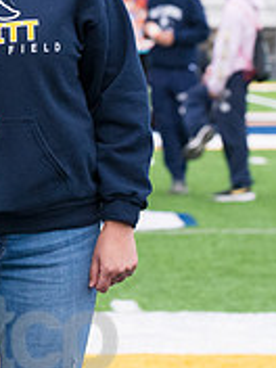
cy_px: 10
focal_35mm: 388
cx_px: -254
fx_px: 4125
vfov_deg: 5.1
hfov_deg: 3.8
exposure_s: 1/2000
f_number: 5
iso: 1600
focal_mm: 105
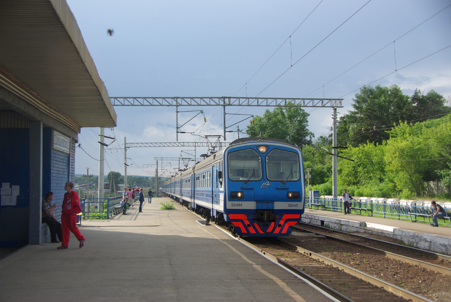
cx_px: 226
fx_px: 659
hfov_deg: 37.8
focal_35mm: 52
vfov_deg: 25.8
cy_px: 151
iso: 100
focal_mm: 35
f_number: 5.6
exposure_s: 1/160
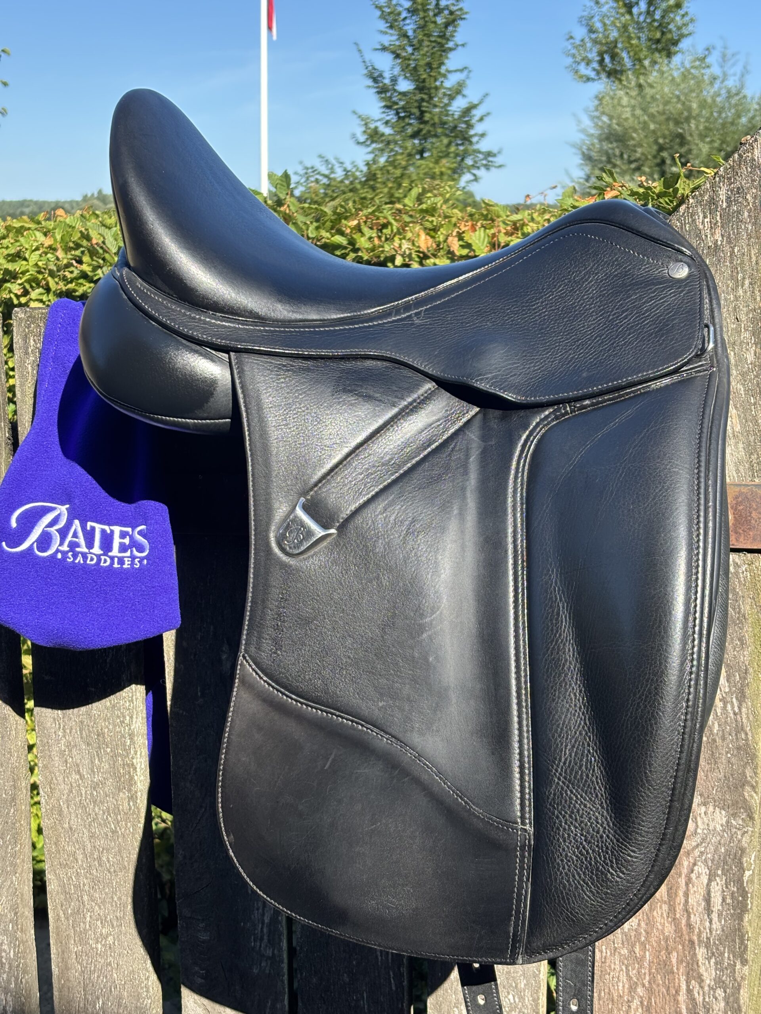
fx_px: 1524
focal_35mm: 52
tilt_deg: -10.0
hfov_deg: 28.0
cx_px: 380
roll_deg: -0.3
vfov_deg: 36.8
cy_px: 507
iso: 32
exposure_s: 1/799
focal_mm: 5.96
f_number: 1.6
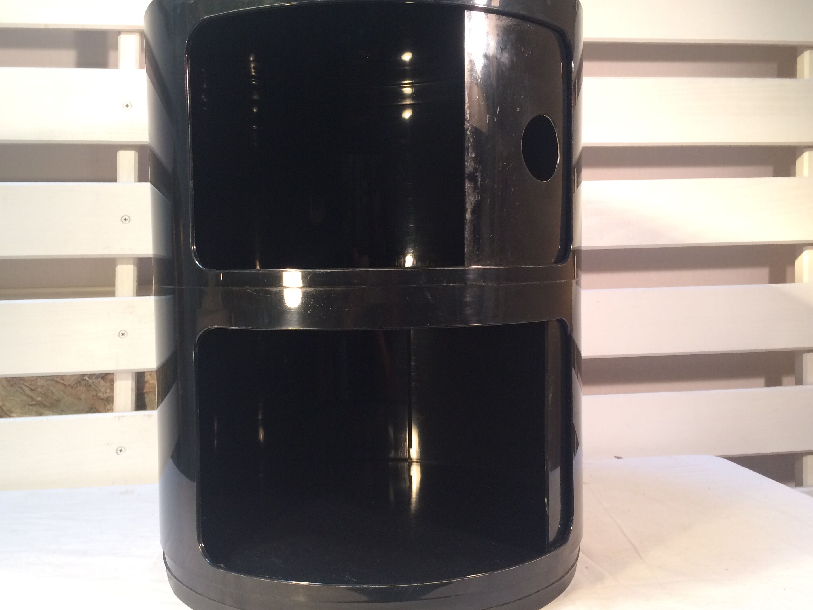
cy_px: 304
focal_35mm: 33
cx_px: 371
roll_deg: +1.7
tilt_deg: -3.1
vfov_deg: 42.9
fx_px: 775
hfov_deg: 55.3
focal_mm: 4.15
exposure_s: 1/33
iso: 64
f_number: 2.2
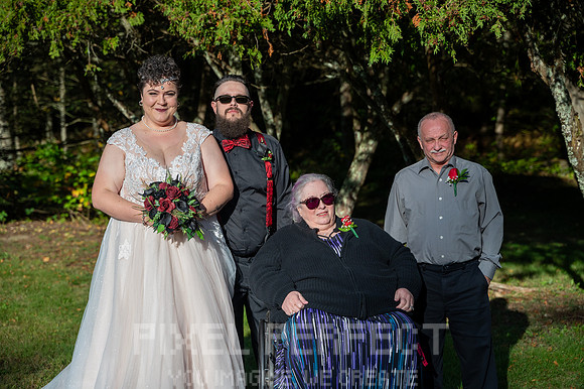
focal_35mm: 75
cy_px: 194
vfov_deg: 18.2
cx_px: 292
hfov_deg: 27.0
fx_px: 1216
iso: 1000
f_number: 4
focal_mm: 75
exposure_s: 1/8000
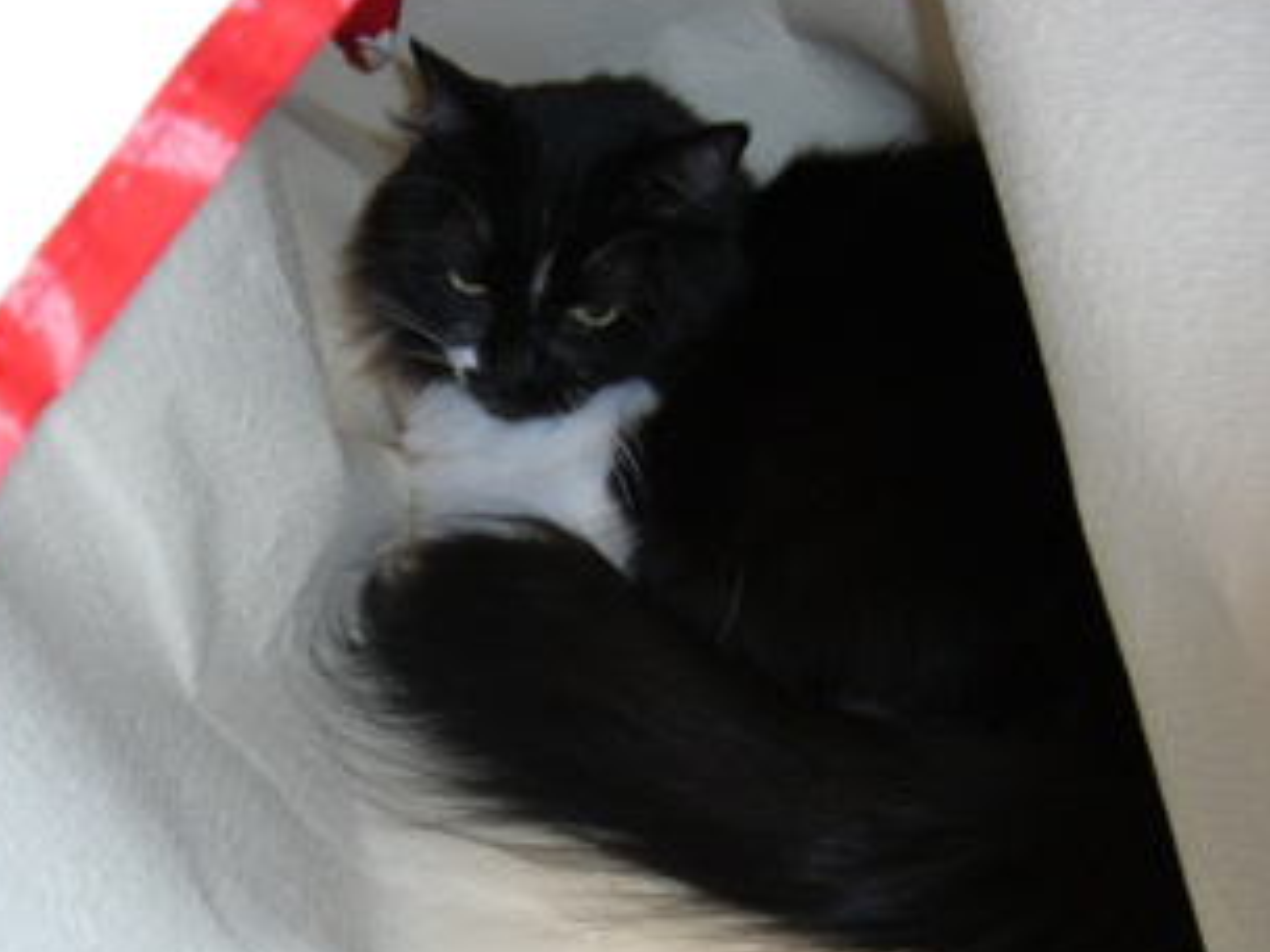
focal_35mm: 50
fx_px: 1834
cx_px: 577
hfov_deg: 38.2
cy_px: 601
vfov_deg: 29.0
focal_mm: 6.2
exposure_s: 1/60
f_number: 2.7
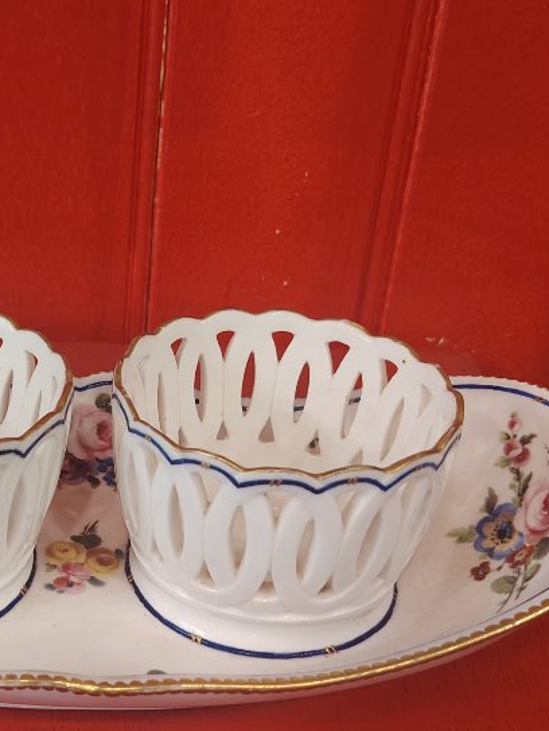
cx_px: 93
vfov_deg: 36.1
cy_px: 390
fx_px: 1119
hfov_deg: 26.9
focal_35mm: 53
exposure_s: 1/25
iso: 822
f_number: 1.75
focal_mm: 5.25
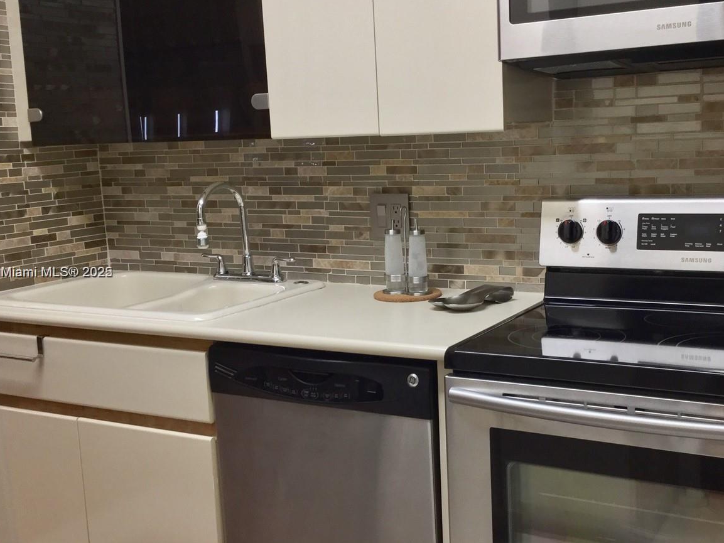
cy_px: 273
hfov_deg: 43.7
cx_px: 414
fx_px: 899
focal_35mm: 43
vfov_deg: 33.6
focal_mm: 3.3
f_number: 2.4
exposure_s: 1/30
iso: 64
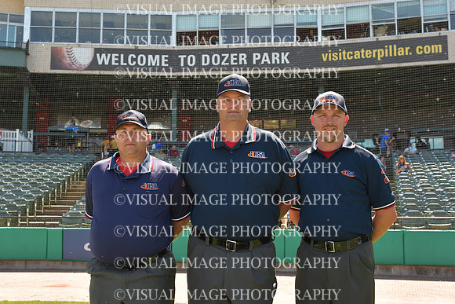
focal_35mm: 46
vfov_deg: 29.0
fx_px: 588
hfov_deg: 42.3
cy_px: 152
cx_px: 228
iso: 320
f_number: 5
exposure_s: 1/500
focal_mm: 31
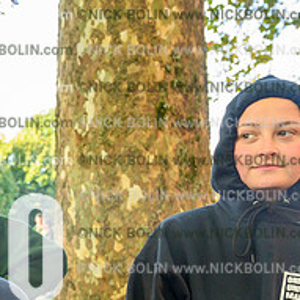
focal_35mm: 62
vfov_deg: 26.8
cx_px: -49
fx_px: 608
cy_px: 269
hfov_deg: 25.3
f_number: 5
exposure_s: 1/400
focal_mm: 24
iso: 2500
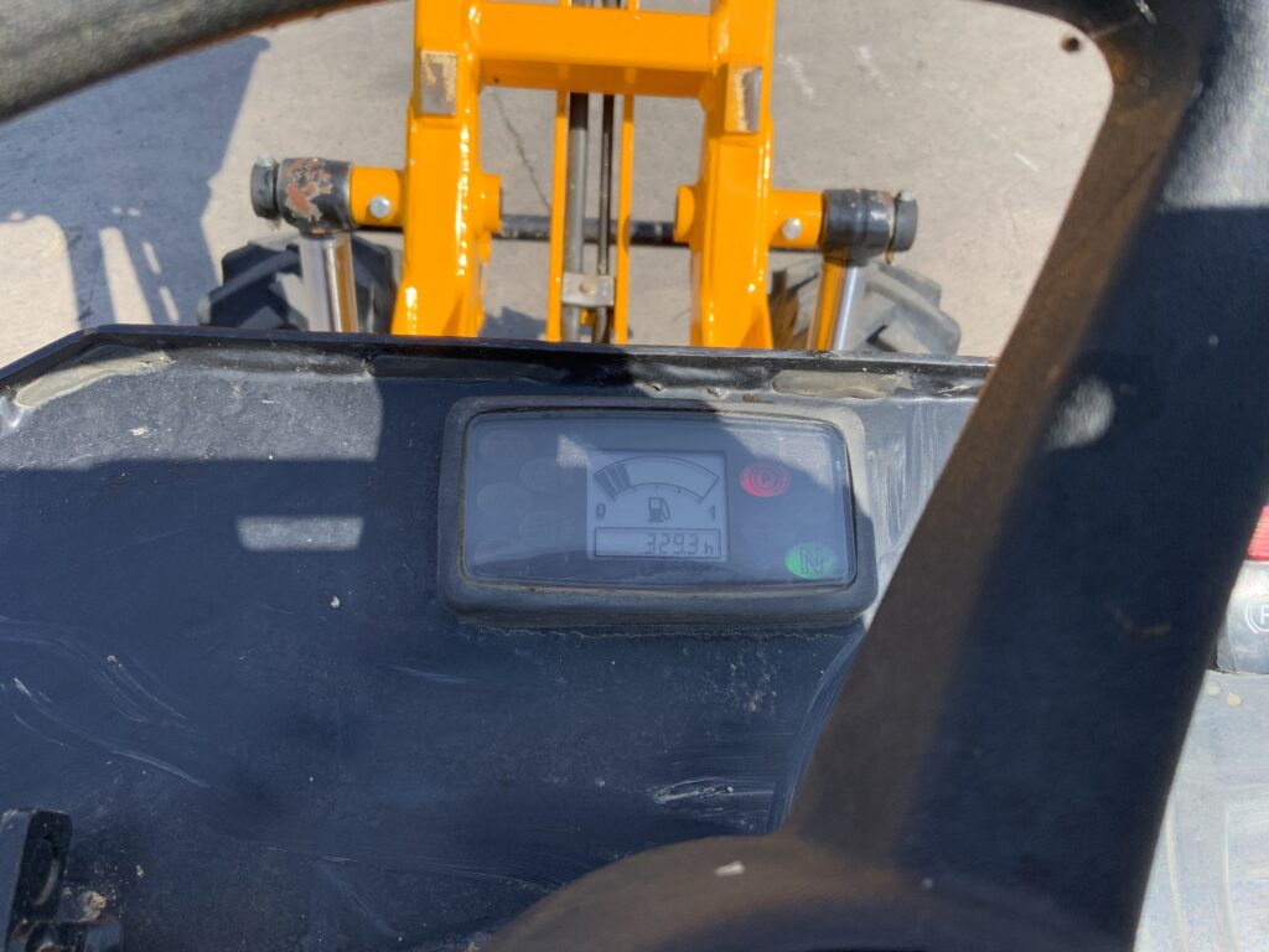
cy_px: 476
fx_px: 1063
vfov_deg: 48.2
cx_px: 634
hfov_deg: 61.7
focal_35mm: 29
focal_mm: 3
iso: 16
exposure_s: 1/739
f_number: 1.8
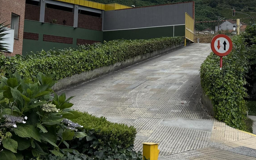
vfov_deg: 20.3
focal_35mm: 63
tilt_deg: +7.9
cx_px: 194
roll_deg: -1.3
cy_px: 25
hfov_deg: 31.9
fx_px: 439
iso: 50
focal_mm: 5.96
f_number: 1.6
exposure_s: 1/2639
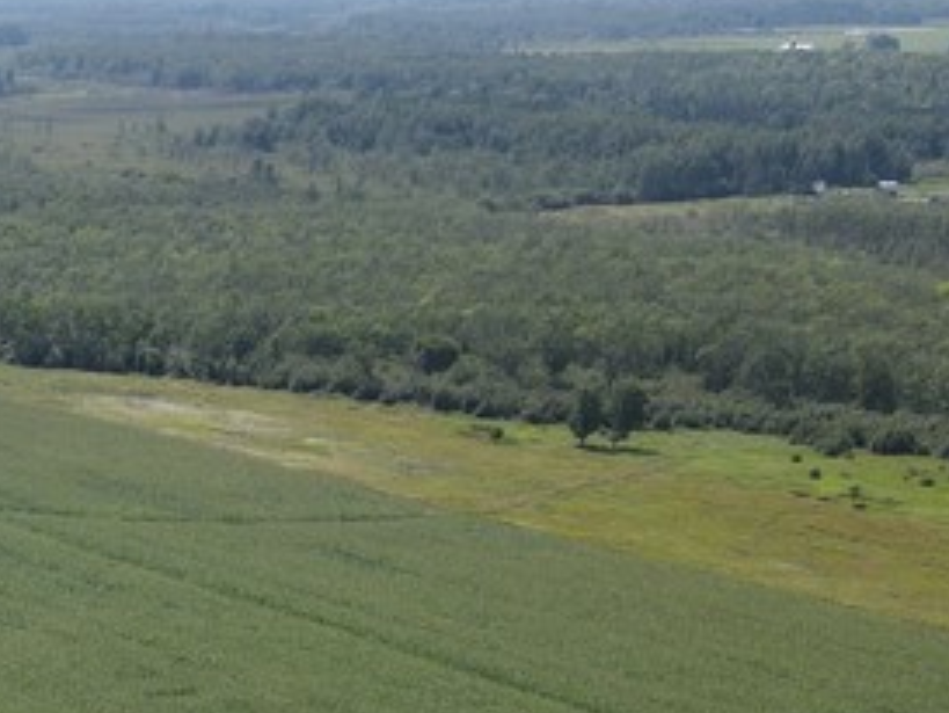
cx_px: -414
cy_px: 1061
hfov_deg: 19.4
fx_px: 2468
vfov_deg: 15.2
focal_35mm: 90
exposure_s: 1/640
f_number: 2.8
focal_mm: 4.5
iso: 100
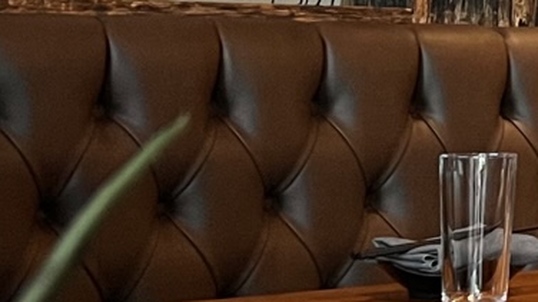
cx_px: 1006
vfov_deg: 7.9
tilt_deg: +3.8
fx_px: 2167
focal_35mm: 152
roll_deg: -0.9
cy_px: -96
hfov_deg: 12.7
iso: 500
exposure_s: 1/30
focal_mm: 5.7
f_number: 1.5
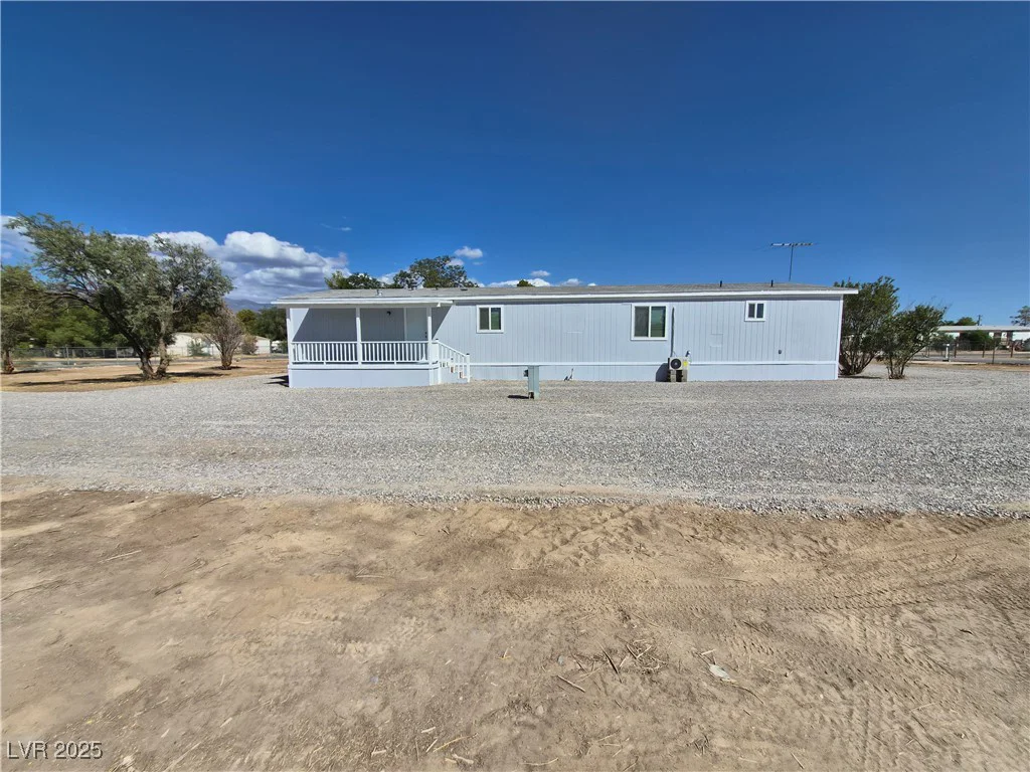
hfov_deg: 106.2
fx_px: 387
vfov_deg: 89.9
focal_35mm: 13
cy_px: 386
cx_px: 515
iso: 25
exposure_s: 1/2488
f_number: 2.2
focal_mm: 1.7
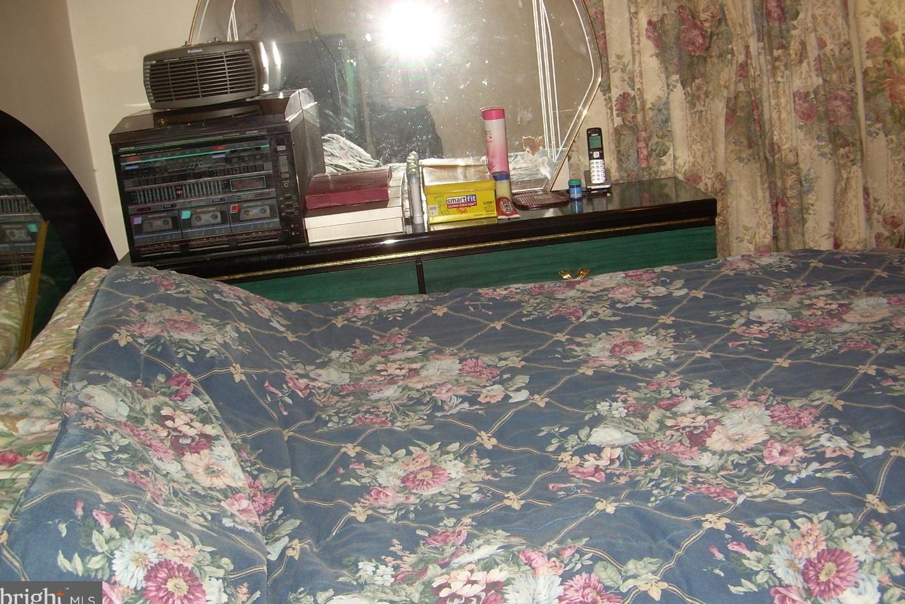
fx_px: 1006
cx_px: 449
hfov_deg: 48.5
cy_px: 274
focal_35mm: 40
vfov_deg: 33.4
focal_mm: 6.3
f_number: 2.8
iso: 92
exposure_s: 1/60
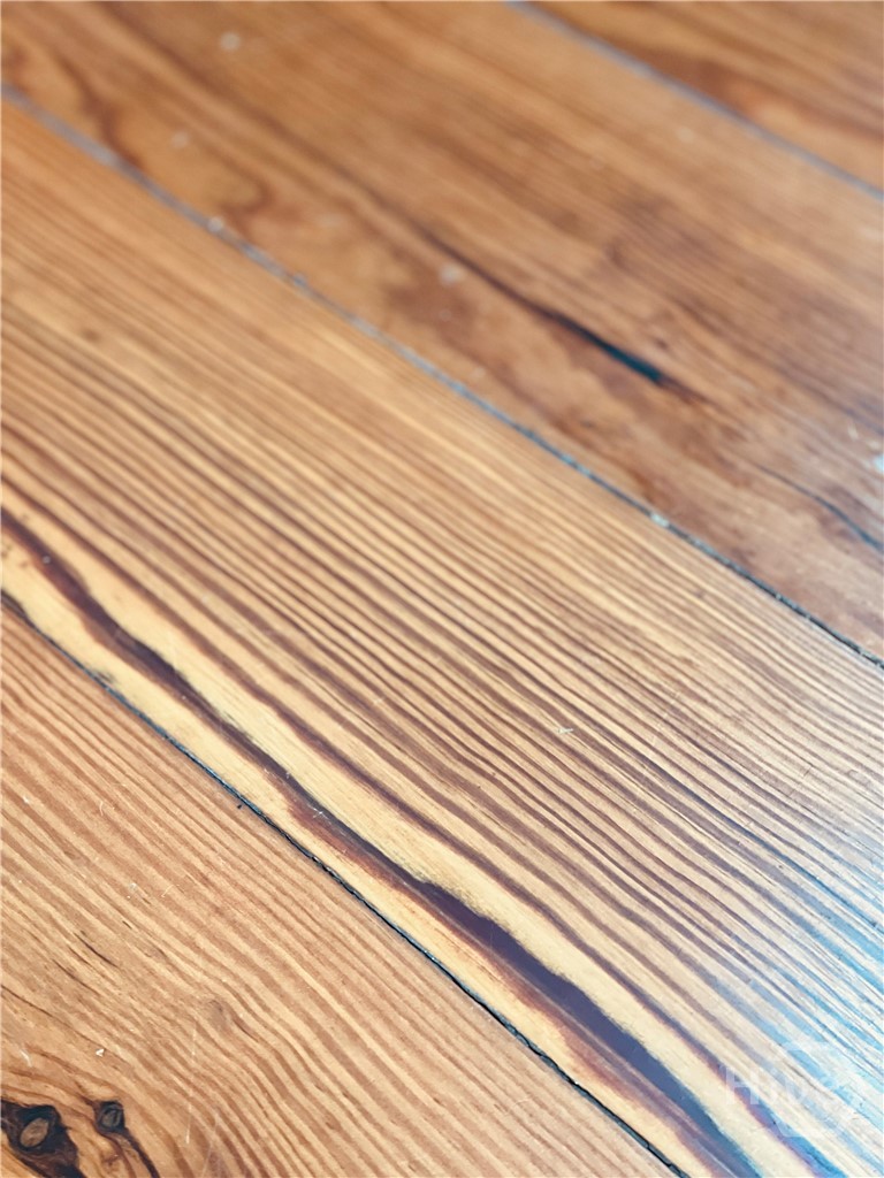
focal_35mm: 64
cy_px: 589
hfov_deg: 22.9
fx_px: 2179
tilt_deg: -47.7
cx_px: 442
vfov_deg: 30.3
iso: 400
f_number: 2.2
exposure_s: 1/40
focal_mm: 7.5
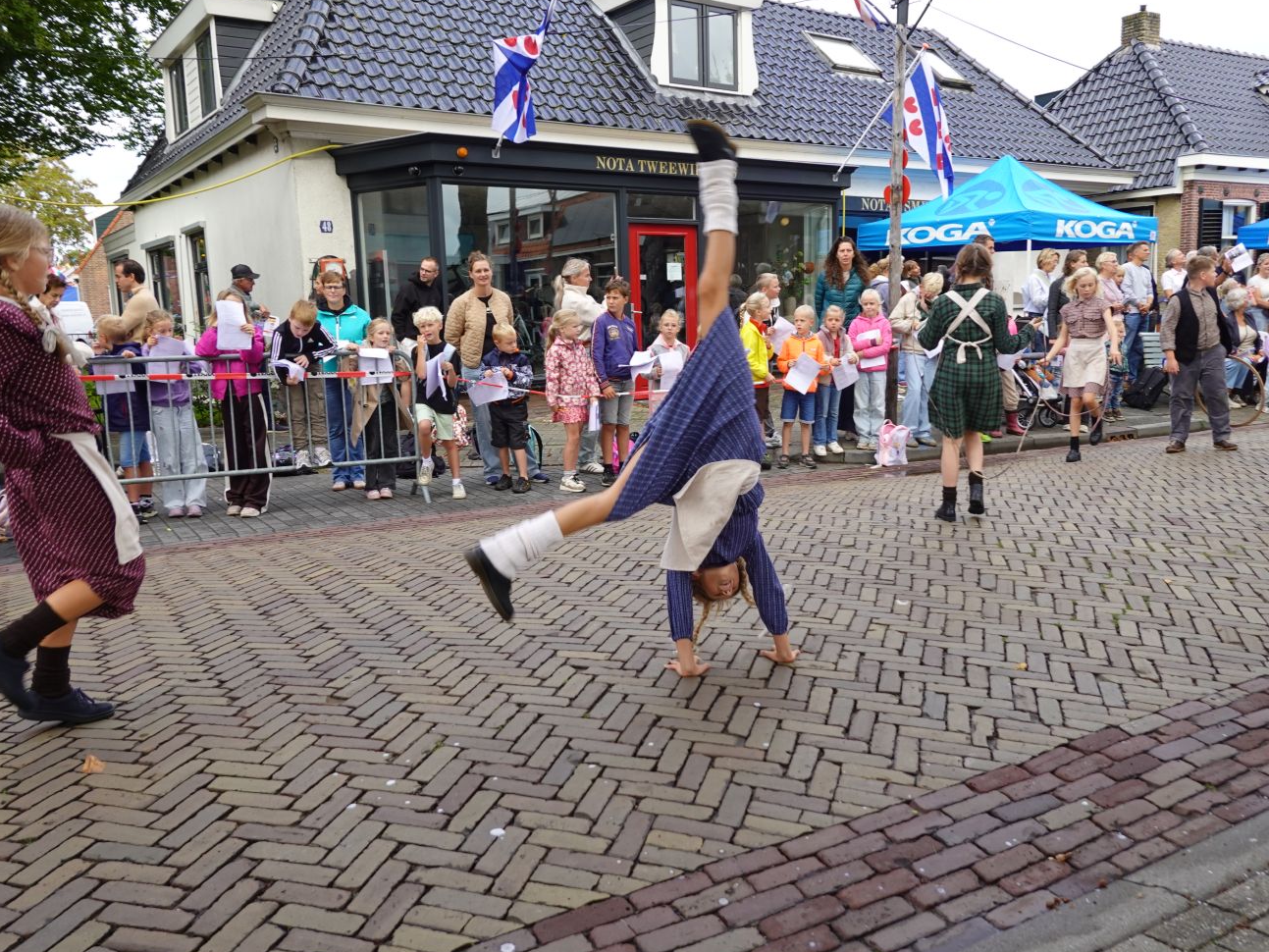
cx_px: 686
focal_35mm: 29
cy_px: 478
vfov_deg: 48.2
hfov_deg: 61.6
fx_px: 1063
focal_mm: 9.75
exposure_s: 1/200
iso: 100
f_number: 3.5
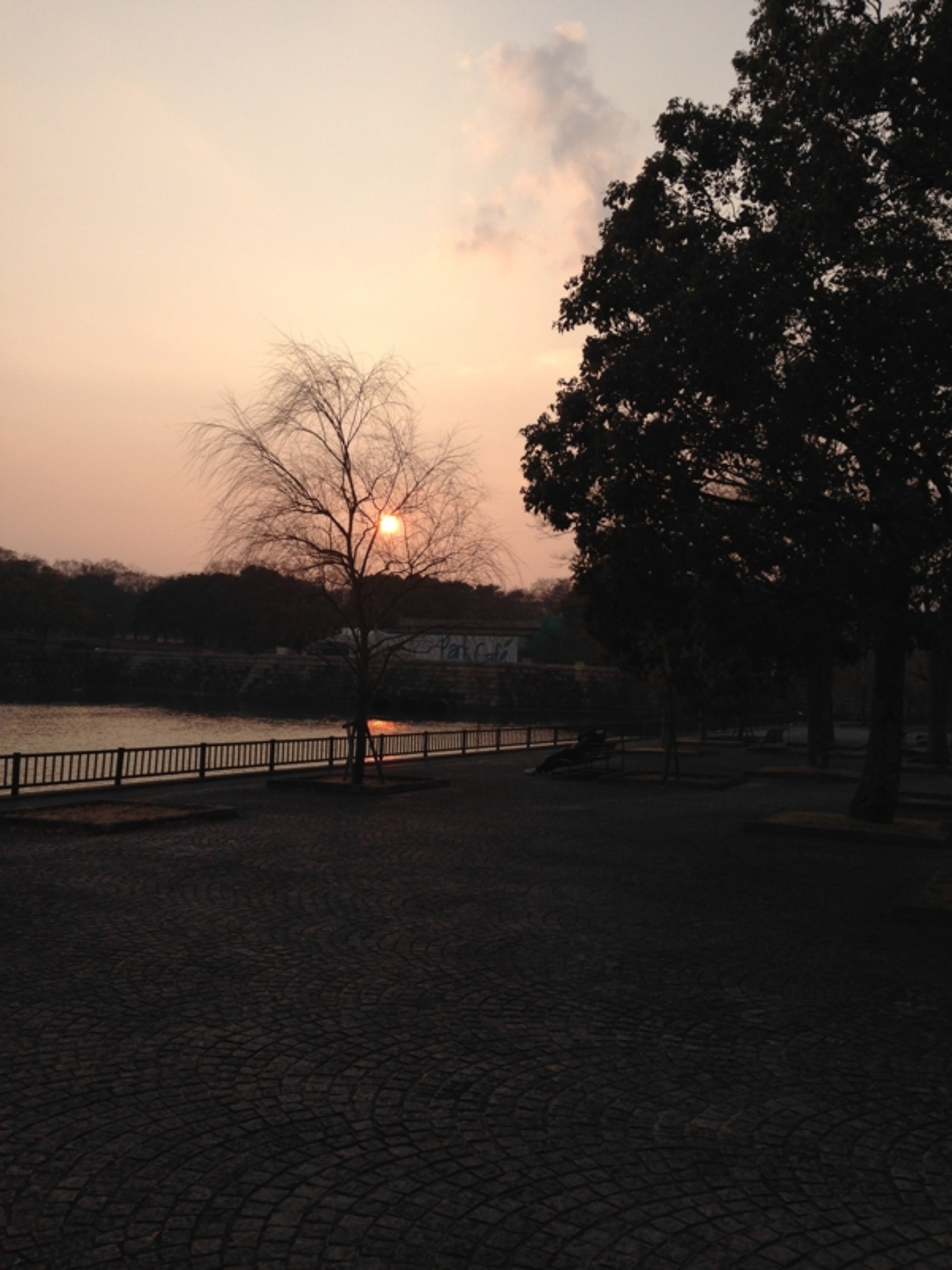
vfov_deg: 55.4
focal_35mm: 33
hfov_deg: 42.9
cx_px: 476
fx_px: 1210
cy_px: 635
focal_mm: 4.12
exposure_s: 1/1323
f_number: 2.4
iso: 50
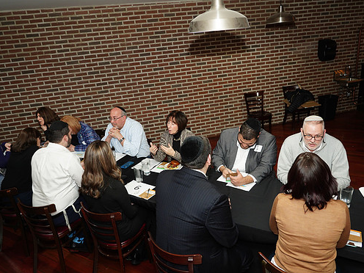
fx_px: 284
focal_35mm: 27
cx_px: 181
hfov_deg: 65.3
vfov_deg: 51.4
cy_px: 135
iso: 1000
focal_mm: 24
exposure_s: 1/100
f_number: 4
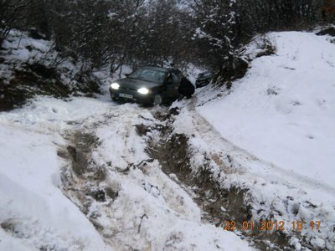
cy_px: 126
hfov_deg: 45.8
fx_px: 397
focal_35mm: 41
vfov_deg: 35.1
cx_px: 168
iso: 400
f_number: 3.1
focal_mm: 6.72
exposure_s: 1/40
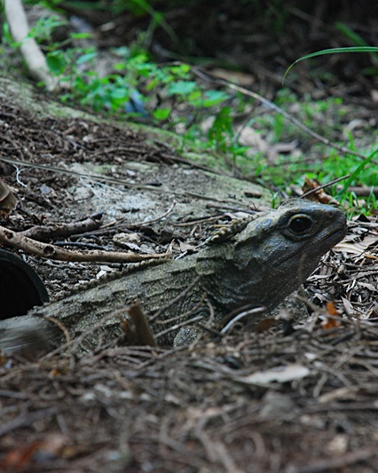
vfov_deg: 6.8
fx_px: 3998
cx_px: 221
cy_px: 237
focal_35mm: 286
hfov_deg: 5.4
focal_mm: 135
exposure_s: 1/30
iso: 450
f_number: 5.6
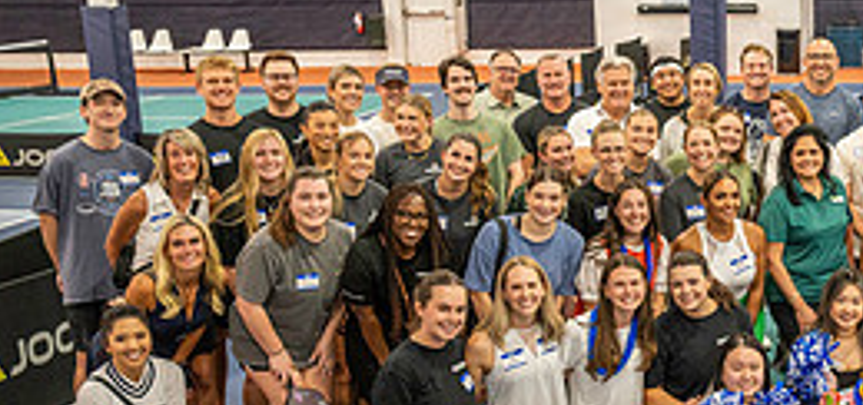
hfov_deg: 32.6
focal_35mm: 60
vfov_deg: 17.4
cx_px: 903
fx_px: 1322
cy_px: 282
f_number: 4.5
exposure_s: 1/160
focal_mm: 24
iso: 2500
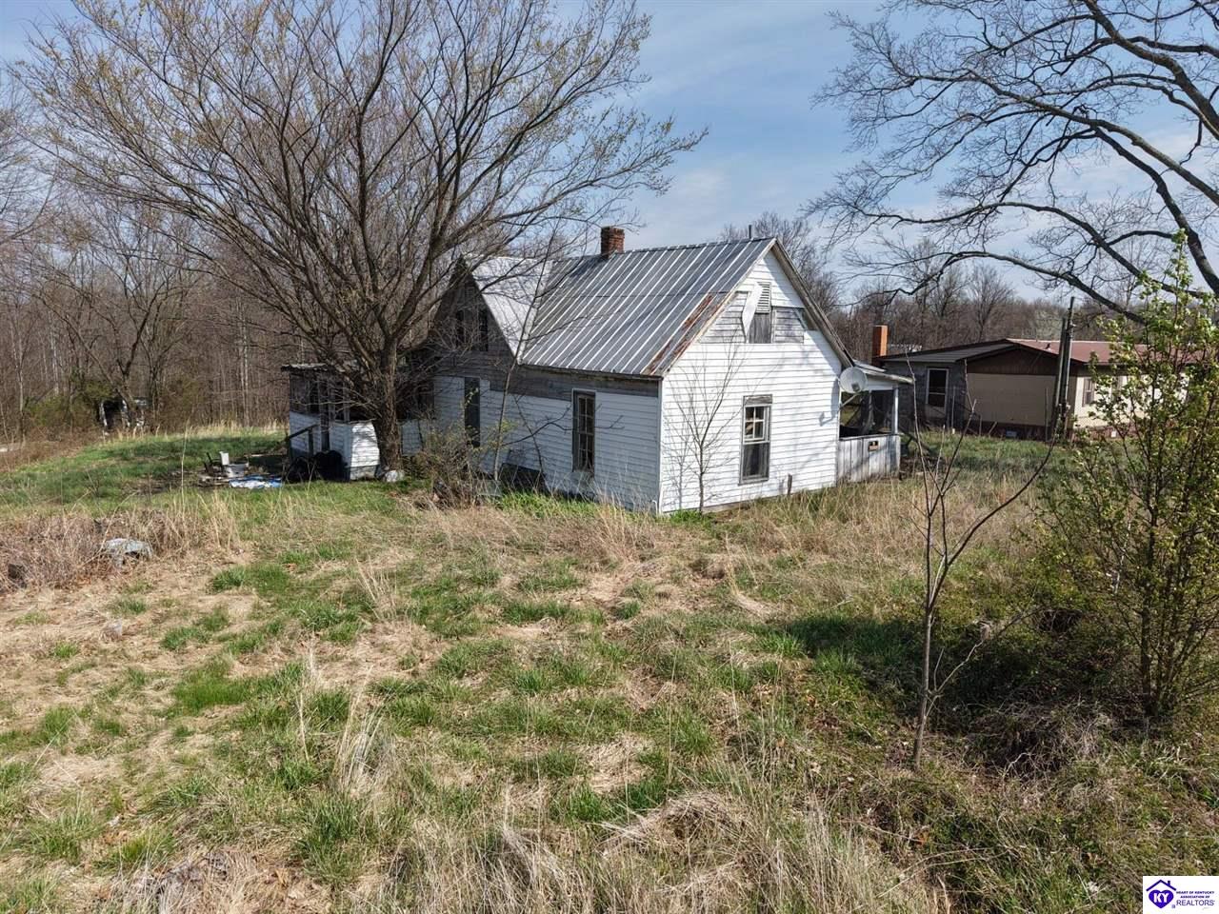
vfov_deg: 56.8
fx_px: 845
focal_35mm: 24
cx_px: 610
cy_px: 457
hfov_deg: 71.6
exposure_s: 1/4000
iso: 140
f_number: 1.8
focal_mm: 8.67
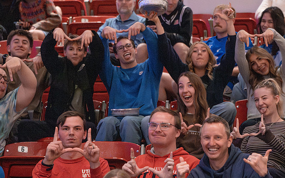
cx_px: 166
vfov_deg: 10.6
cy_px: 84
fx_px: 960
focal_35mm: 124
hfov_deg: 16.9
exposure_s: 1/320
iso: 20000
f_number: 2.8
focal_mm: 70
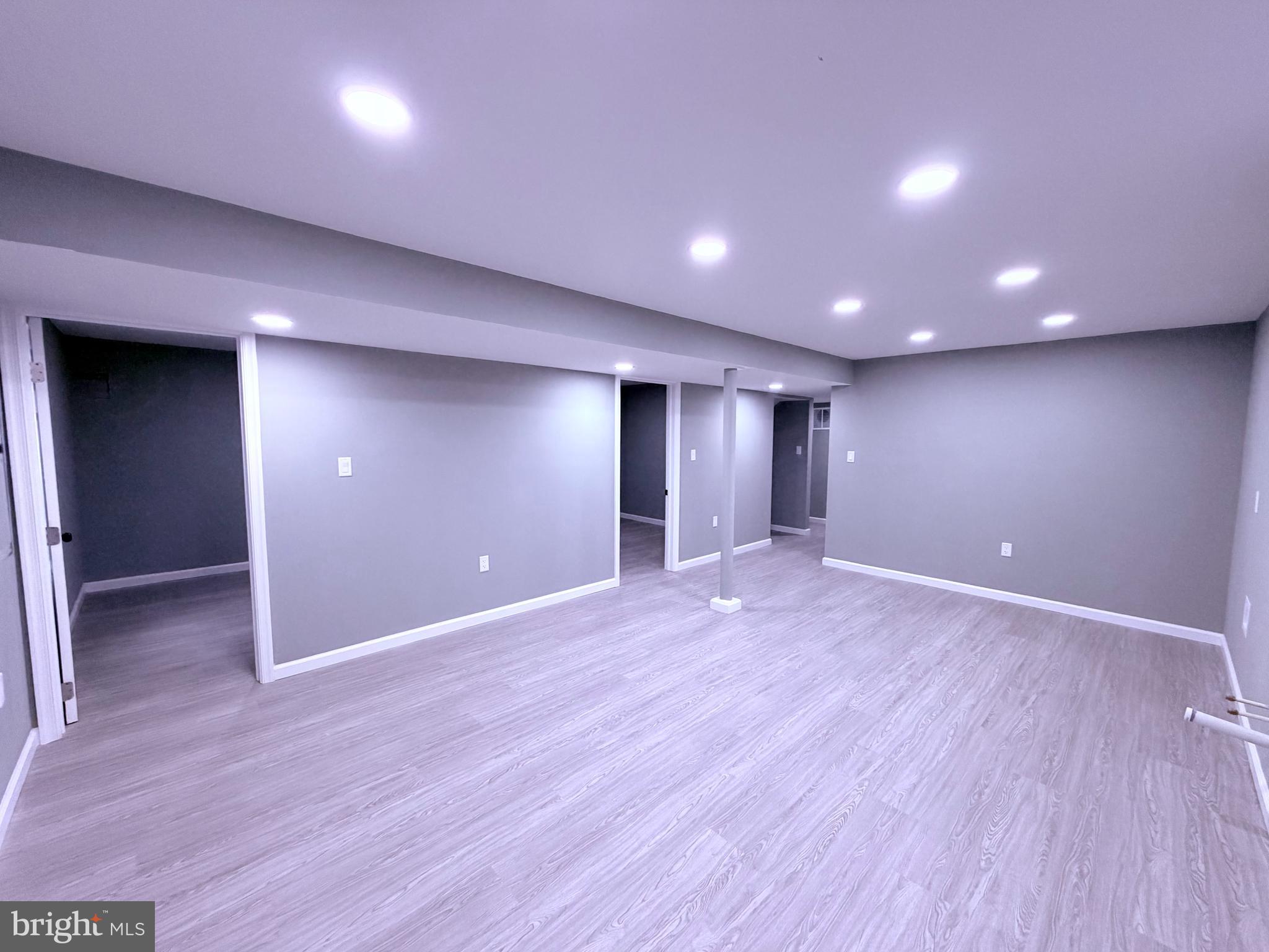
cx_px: 634
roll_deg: +0.4
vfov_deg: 85.7
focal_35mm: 14
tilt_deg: -3.7
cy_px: 476
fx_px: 513
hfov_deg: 102.1
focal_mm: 2.22
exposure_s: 1/120
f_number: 2.2
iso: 320
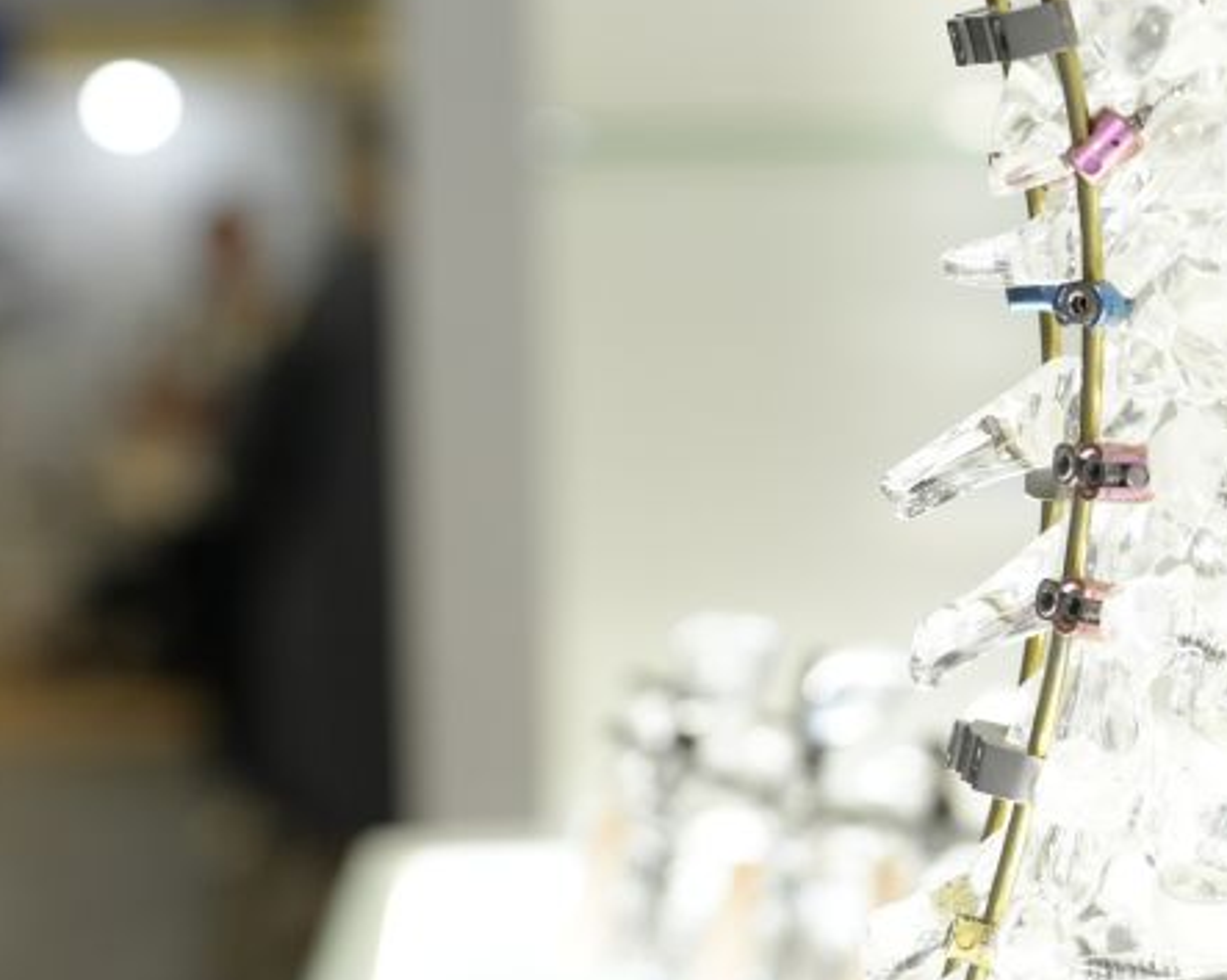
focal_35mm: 92
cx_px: 1033
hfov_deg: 20.5
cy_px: 271
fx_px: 3339
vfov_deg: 16.6
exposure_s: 1/200
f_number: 2.8
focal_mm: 35
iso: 500
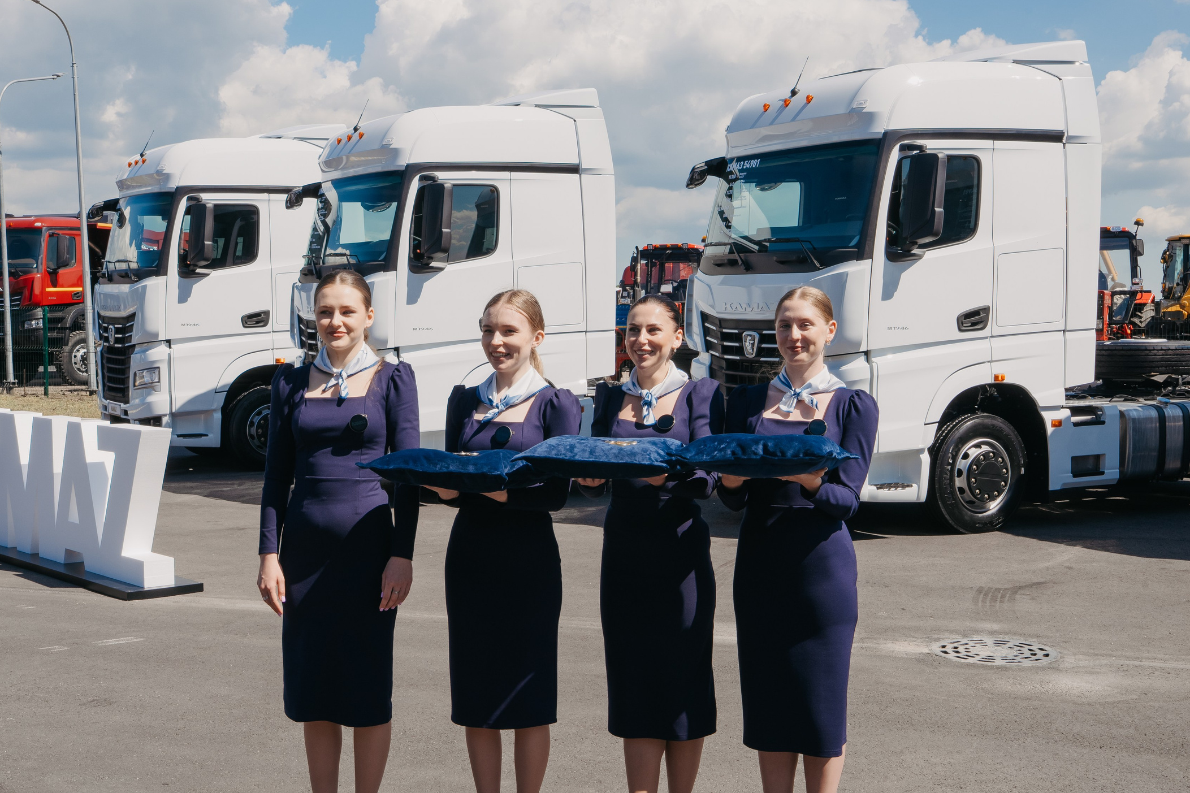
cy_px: 456
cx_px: 615
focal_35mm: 45
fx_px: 1487
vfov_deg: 29.8
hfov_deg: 43.6
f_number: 18
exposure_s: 1/125
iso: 160
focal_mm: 37
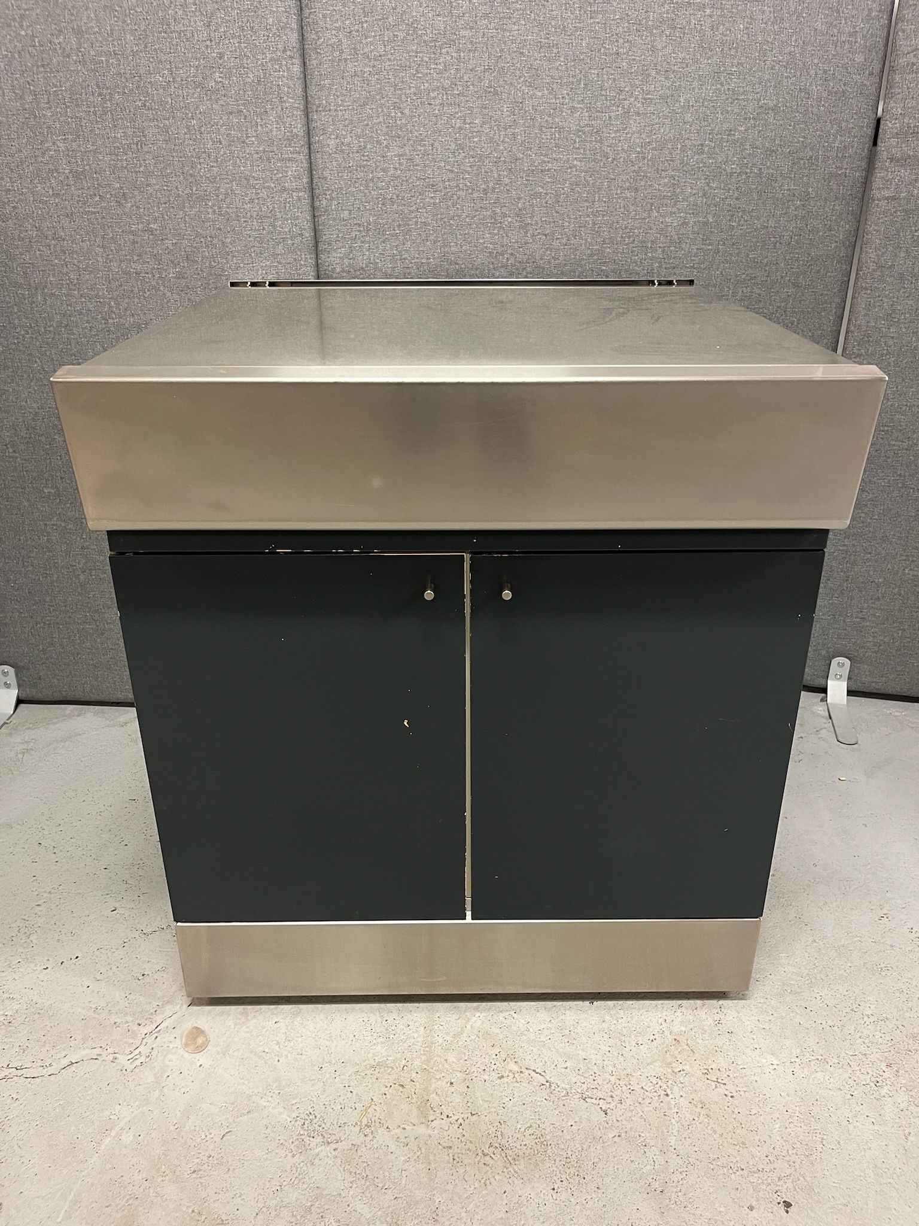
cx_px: 460
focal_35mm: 26
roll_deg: -0.2
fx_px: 920
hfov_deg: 53.1
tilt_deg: -26.5
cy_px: 613
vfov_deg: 67.3
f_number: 1.6
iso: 200
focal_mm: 5.1
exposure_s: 1/50
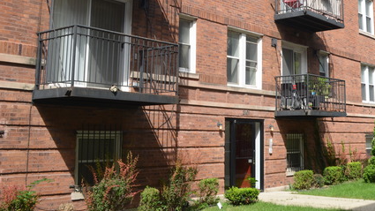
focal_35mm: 52
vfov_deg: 22.7
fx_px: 517
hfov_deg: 39.2
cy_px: 42
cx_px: 265
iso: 100
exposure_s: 1/200
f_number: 7.1
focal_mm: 22
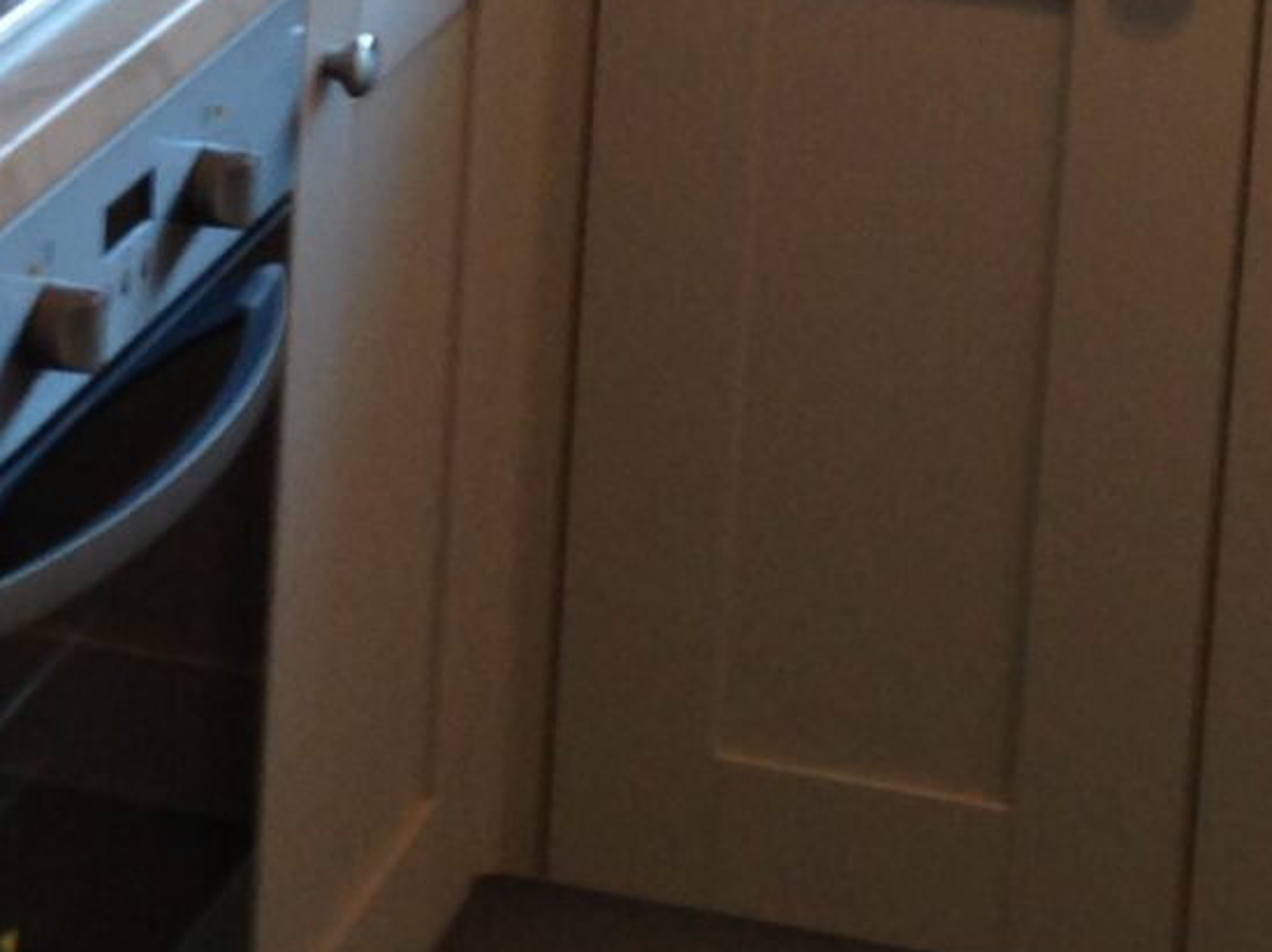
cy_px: -357
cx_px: -130
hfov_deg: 12.6
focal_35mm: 154
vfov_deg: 9.4
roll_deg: -2.2
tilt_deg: -11.5
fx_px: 5655
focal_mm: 4.12
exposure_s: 1/24
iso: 50
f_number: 2.4
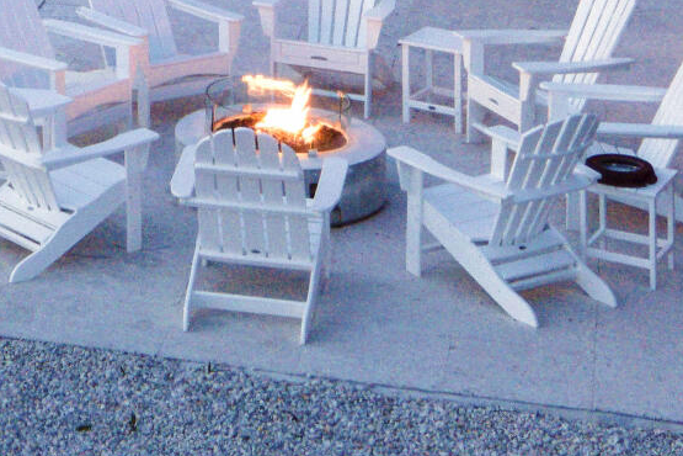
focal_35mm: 135
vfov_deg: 9.1
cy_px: -668
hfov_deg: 14.3
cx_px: -294
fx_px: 2561
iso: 200
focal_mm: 4.5
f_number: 2.8
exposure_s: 1/8
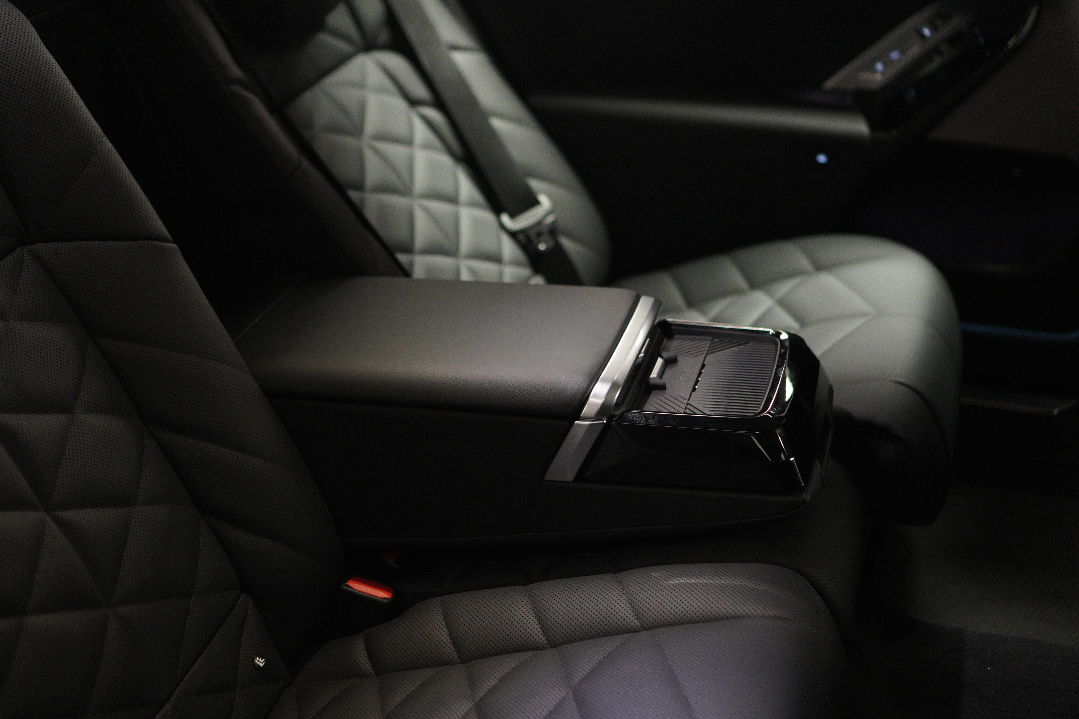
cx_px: 540
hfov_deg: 38.2
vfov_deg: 26.0
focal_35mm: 52
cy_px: 360
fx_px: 1558
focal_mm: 35
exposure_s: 1/100
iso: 2500
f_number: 2
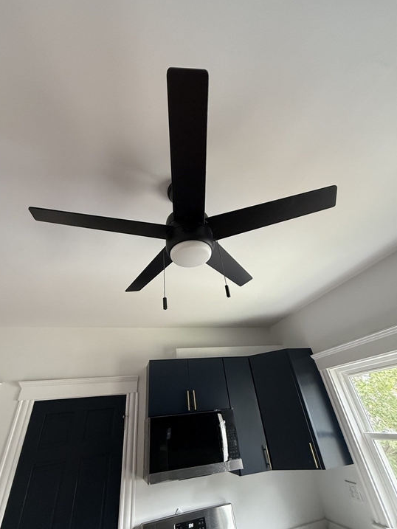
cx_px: 190
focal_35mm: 15
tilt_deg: +36.3
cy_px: 252
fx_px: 229
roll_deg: +6.5
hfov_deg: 81.7
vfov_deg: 98.1
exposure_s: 1/97
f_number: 2.2
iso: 320
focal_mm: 2.22
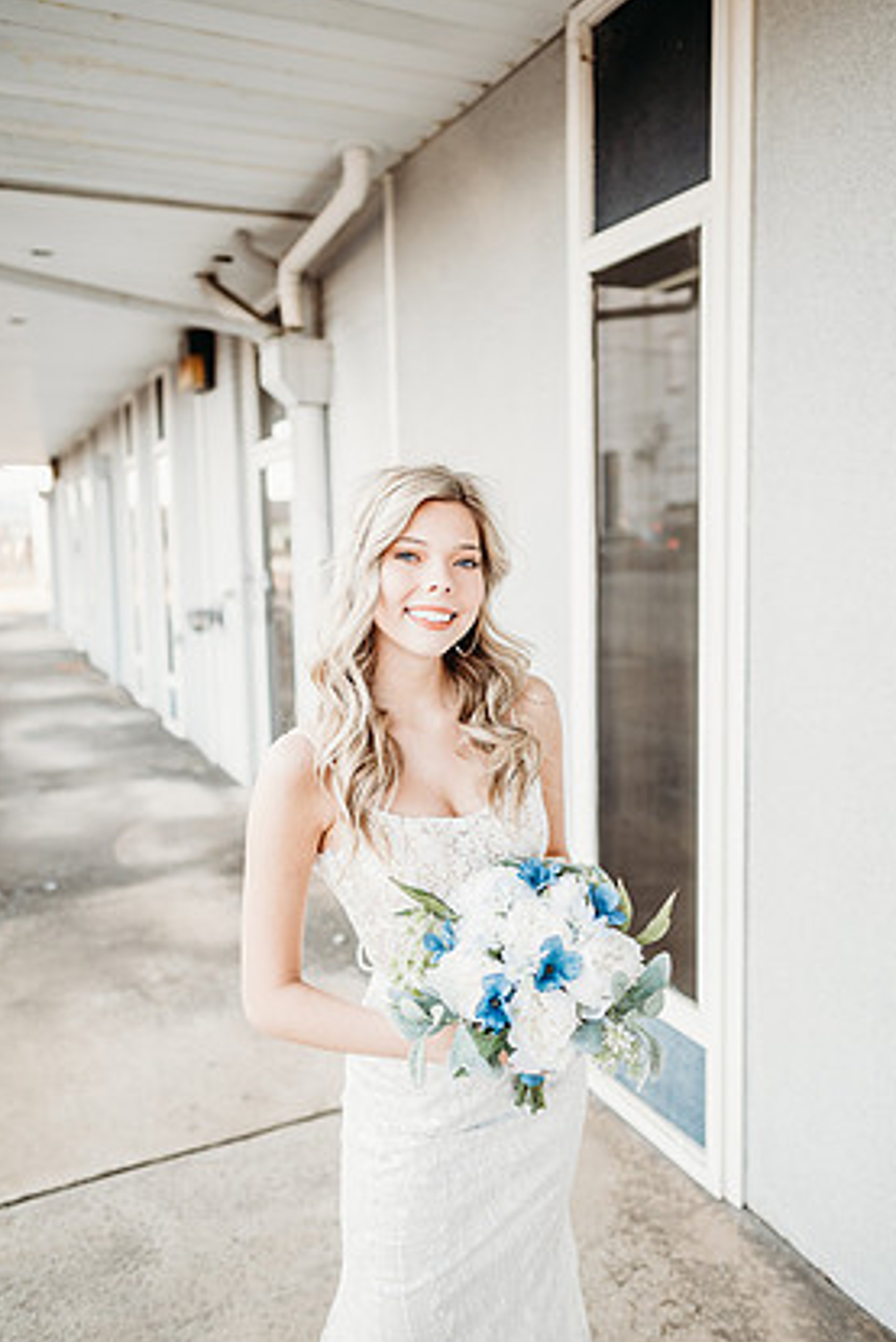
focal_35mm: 26
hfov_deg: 49.6
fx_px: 970
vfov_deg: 69.3
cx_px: 472
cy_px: 634
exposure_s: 1/320
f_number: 2
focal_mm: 24
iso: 160
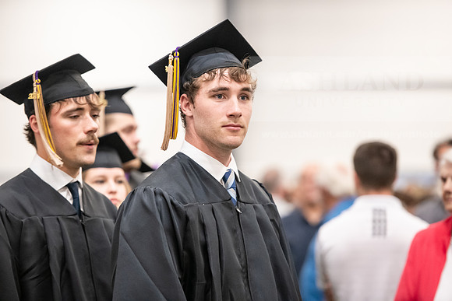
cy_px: 150
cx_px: 226
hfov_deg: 12.1
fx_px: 2135
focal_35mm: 170
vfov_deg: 8.1
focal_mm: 170
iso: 3200
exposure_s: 1/200
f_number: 3.2
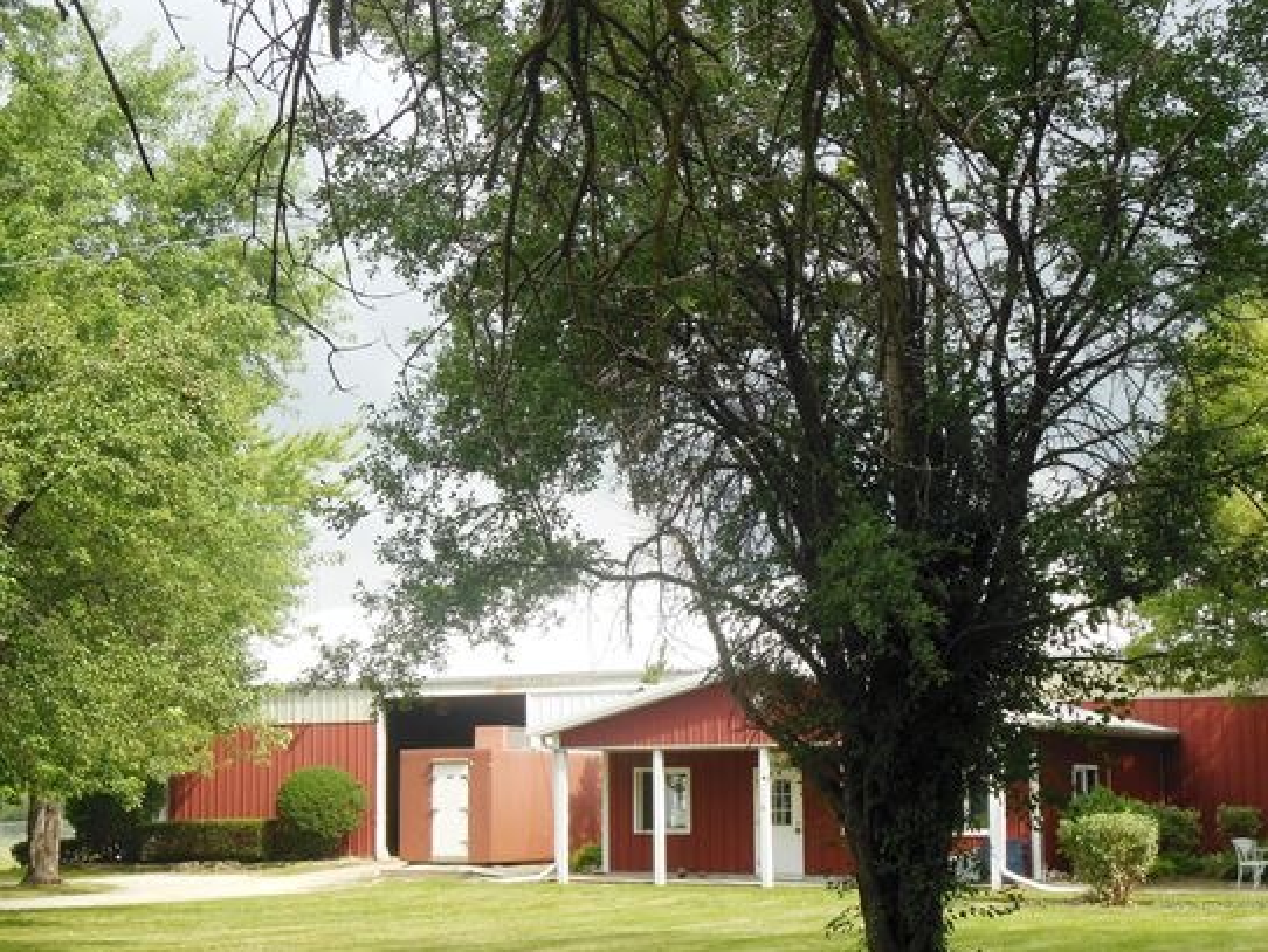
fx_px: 2162
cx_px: 522
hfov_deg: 32.6
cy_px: 472
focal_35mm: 59
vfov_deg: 24.8
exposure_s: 1/500
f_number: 4
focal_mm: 8.9
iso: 125
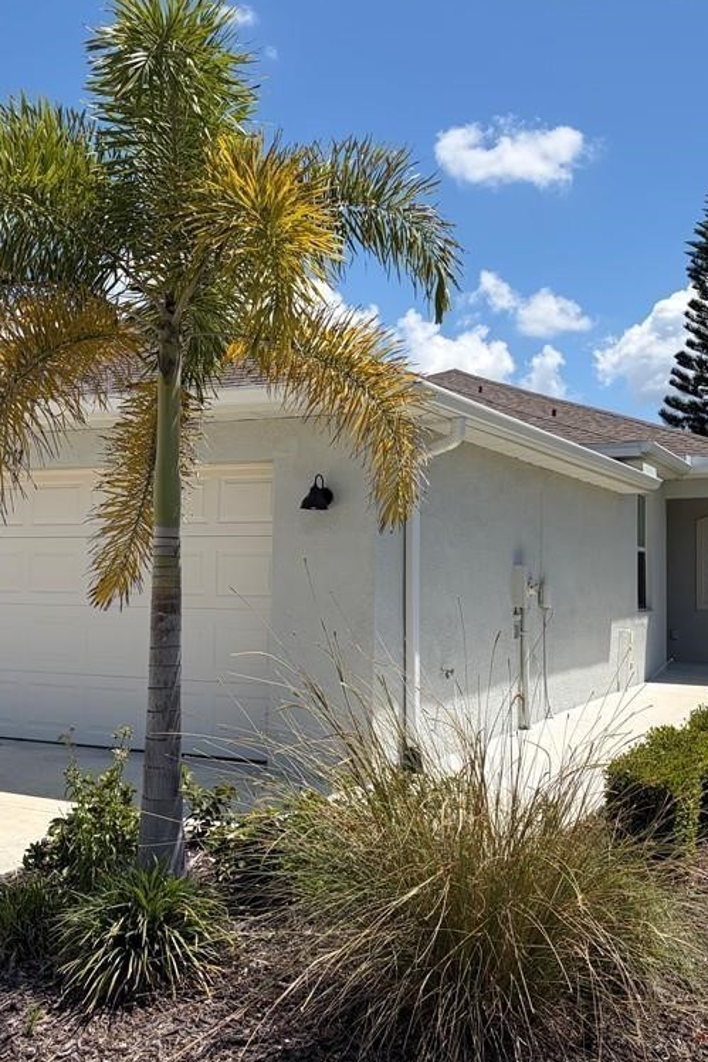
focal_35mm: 37
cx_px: 397
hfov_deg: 35.9
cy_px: 527
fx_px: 1091
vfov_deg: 51.9
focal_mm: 5.96
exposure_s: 1/4329
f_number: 1.6
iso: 50
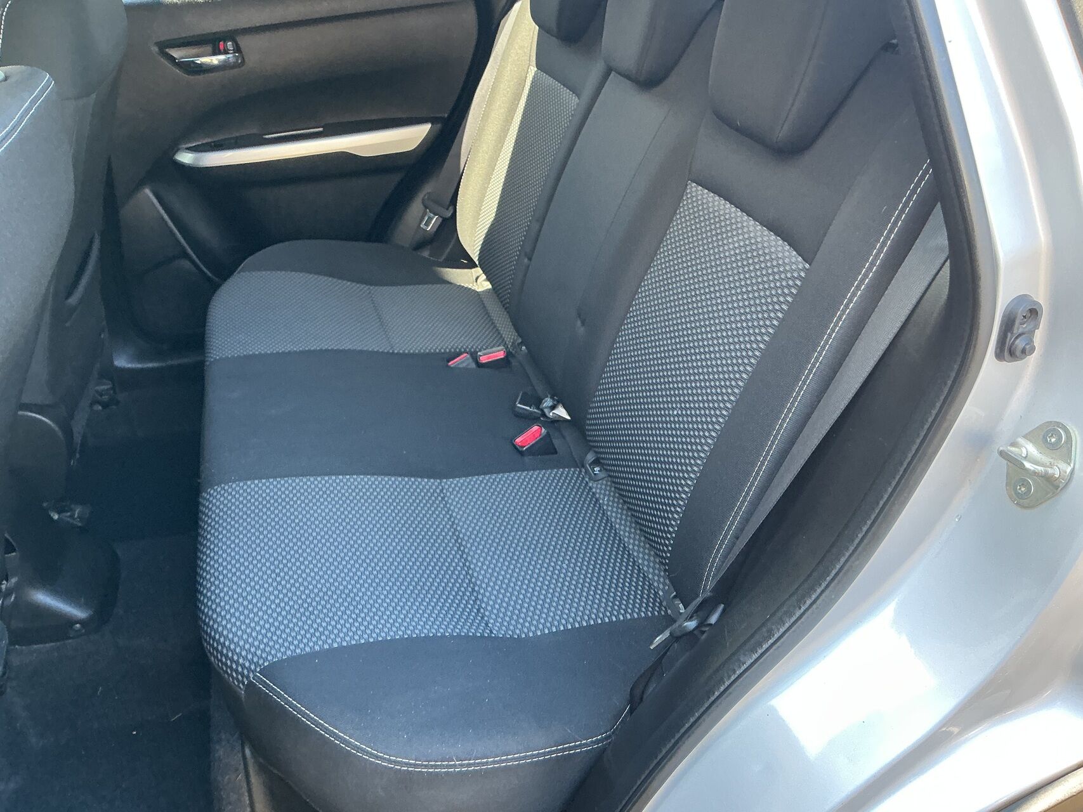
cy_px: 406
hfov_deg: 61.7
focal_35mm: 29
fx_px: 907
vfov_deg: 48.2
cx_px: 542
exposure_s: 1/60
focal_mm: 3
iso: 100
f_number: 1.8
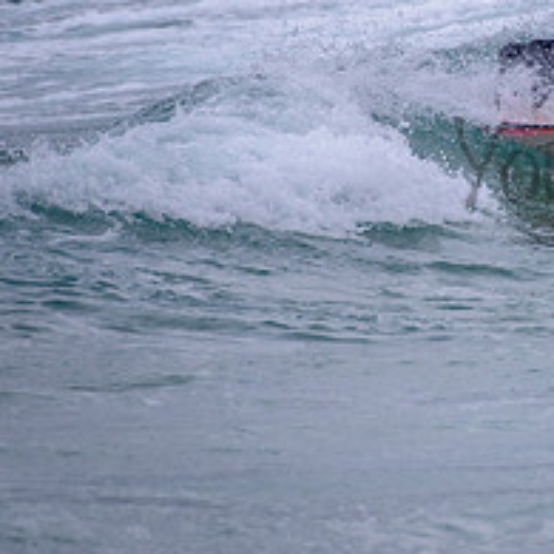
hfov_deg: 1.1
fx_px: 28065
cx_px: 561
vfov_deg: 1.1
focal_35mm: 1550
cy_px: 84
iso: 180
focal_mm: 500
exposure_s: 1/2000
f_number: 5.6
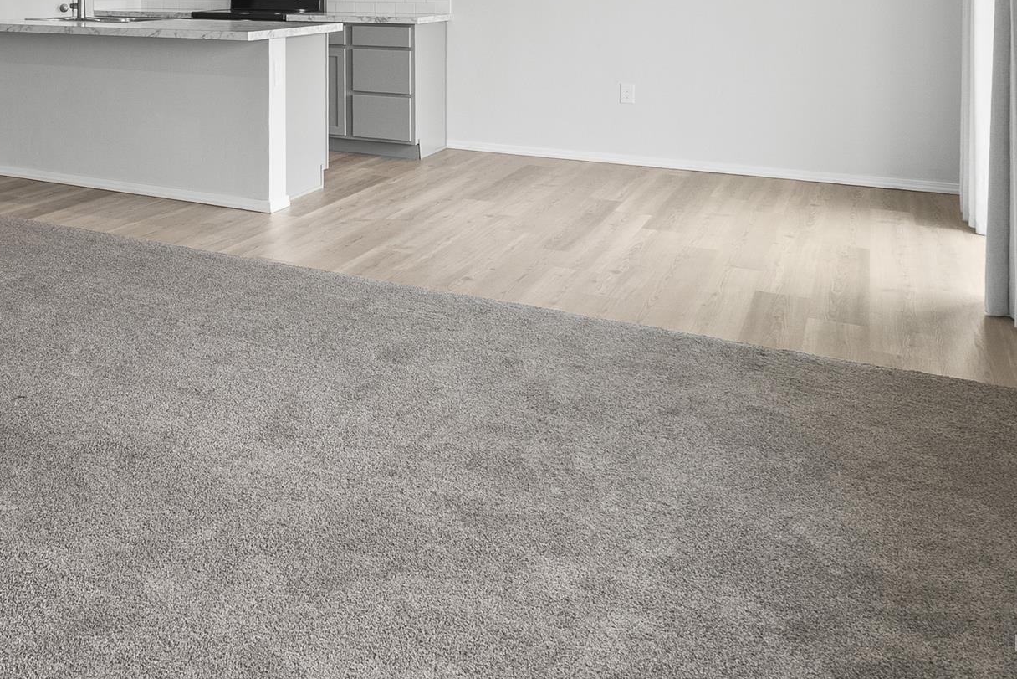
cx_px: 162
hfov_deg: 48.1
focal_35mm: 37
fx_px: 1045
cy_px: 32
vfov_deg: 33.5
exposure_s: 1/10
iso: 640
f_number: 7.1
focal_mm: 12
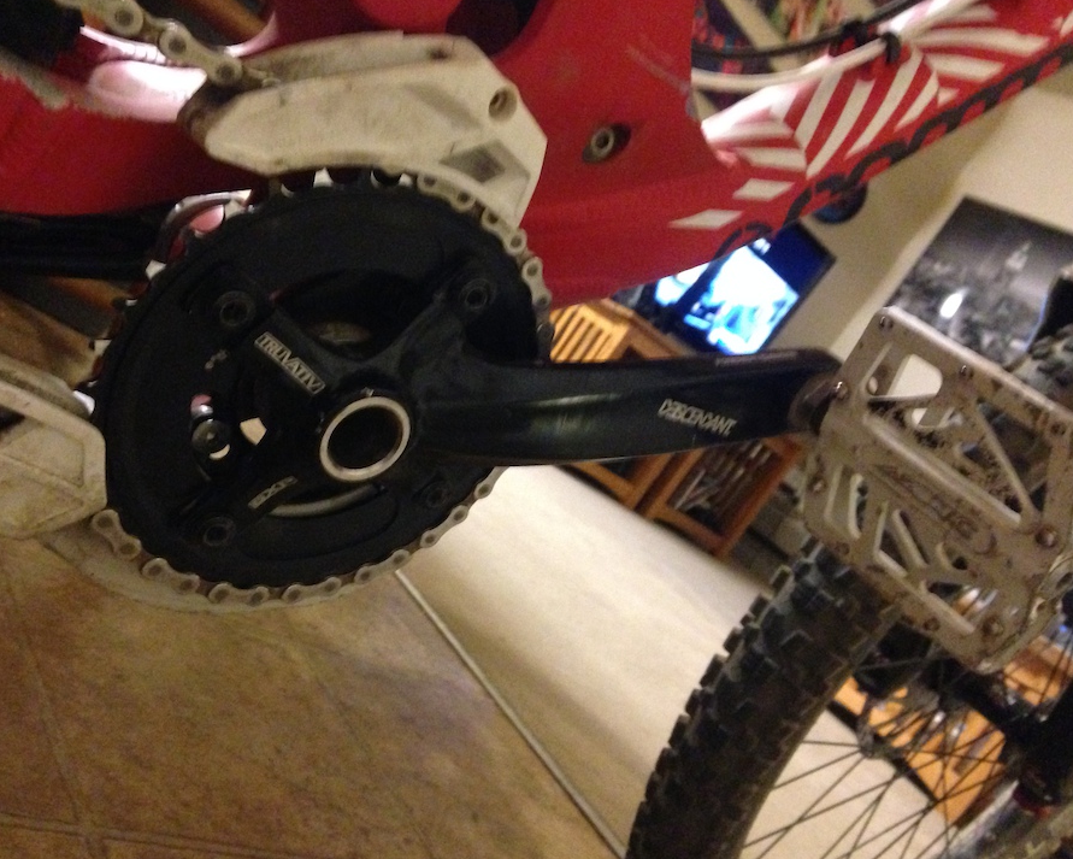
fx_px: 1175
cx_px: 508
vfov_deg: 40.1
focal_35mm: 37
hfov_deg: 49.1
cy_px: 437
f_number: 2.4
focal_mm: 4.12
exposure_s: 1/15
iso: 800
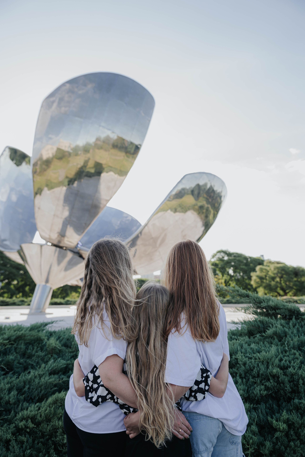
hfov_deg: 38.9
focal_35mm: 34
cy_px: 228
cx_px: 152
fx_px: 432
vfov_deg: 55.8
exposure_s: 1/320
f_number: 4
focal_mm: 34
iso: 125
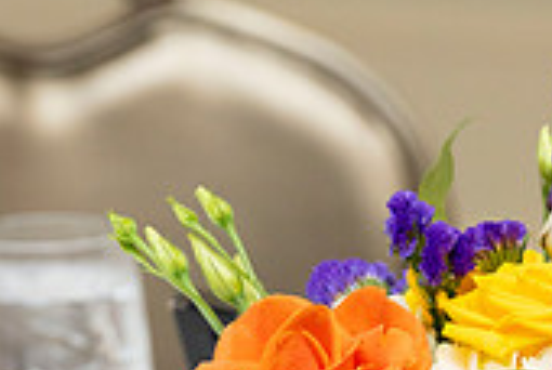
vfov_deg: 3.8
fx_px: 5499
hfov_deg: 5.7
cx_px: 497
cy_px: 602
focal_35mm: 358
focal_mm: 105
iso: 1000
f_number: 5.6
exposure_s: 1/125
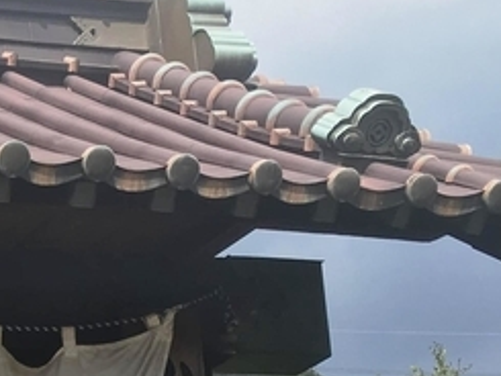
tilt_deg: +10.9
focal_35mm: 121
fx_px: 1752
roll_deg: +2.1
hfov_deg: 15.1
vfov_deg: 11.6
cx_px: -254
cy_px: 603
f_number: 2.2
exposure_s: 1/810
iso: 25
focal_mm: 4.15
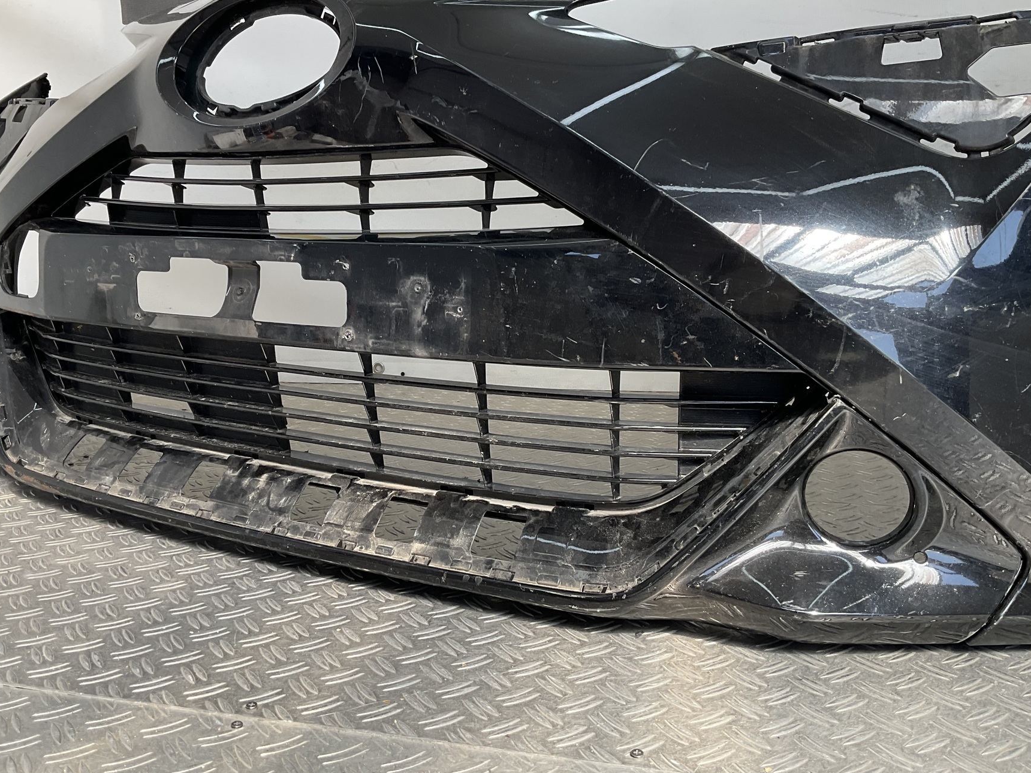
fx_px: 1013
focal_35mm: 34
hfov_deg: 53.8
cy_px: 357
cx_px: 453
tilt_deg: -8.9
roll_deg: -0.2
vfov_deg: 41.8
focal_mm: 3
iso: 16
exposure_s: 1/214
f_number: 1.8
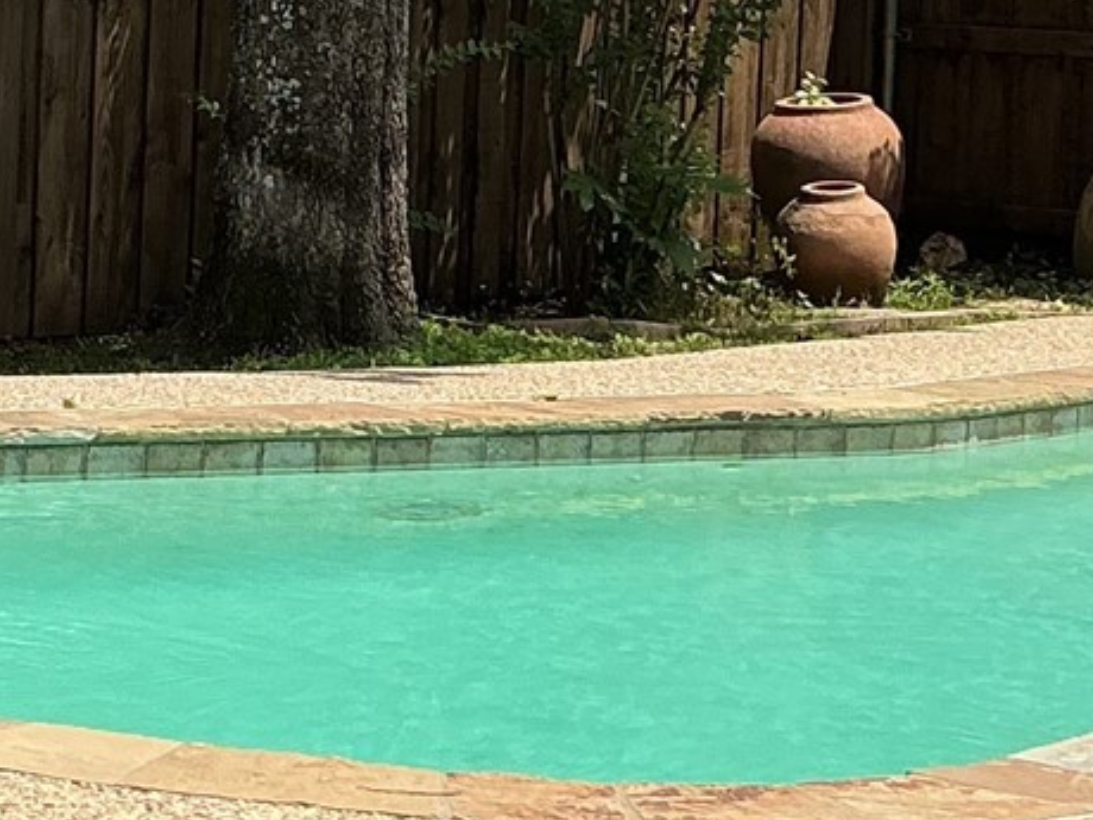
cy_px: 114
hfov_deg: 15.1
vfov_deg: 11.4
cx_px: 112
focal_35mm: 129
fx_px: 4073
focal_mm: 3
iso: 25
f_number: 1.8
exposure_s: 1/2320
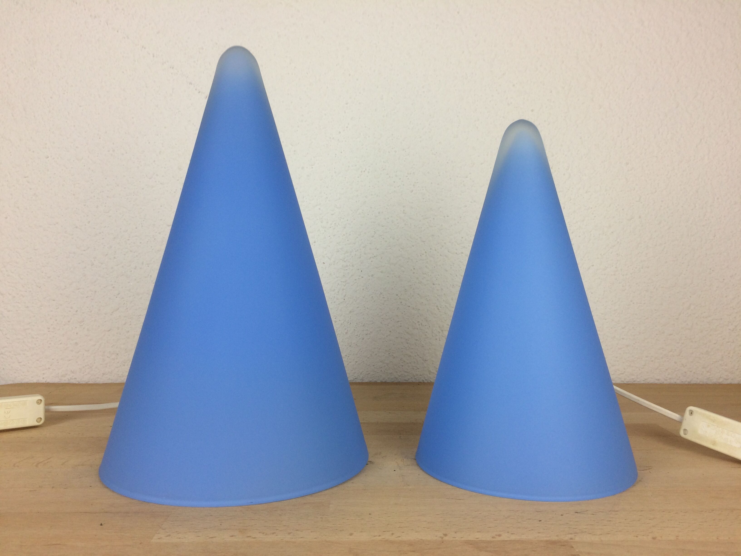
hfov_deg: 61.7
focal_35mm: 29
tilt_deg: -1.8
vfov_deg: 48.2
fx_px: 621
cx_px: 370
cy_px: 278
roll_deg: -0.1
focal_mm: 4.15
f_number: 2.2
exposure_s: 1/100
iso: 40
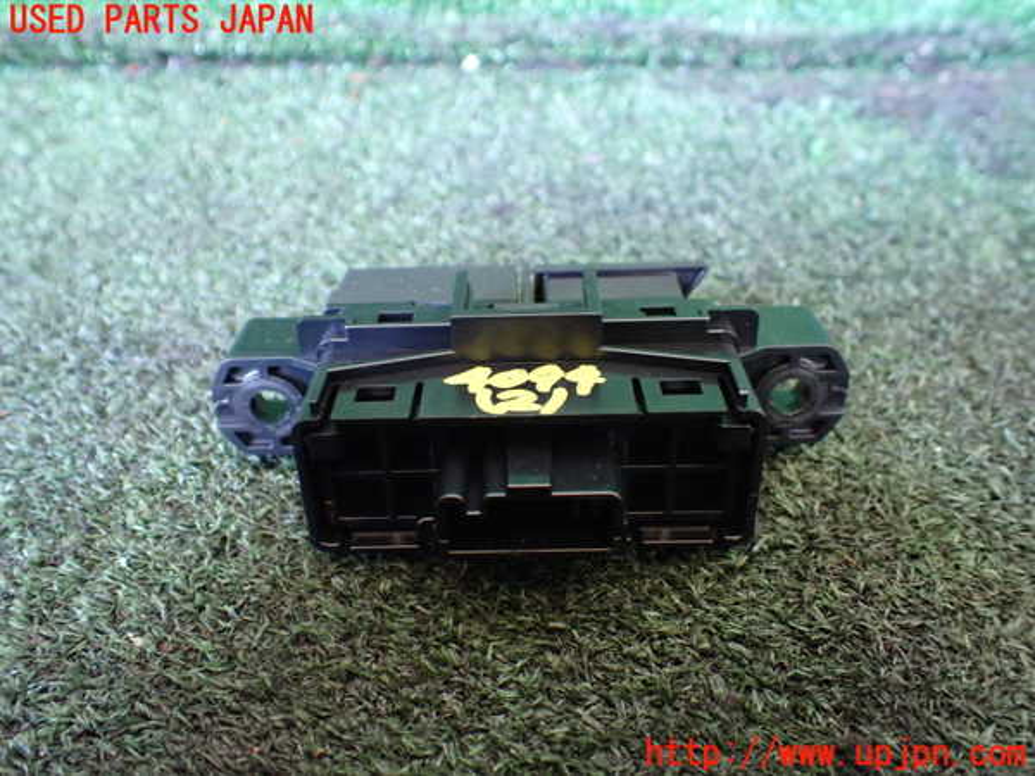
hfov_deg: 60.0
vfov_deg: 46.8
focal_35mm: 30
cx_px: 518
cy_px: 388
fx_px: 897
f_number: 2.3
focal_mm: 5.4
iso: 1000
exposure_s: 1/30
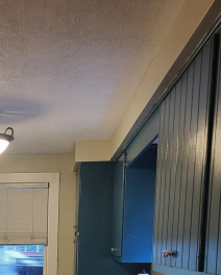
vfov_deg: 26.6
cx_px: -27
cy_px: 321
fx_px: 522
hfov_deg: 22.4
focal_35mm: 64
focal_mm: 5.4
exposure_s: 1/40
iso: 200
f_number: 1.8
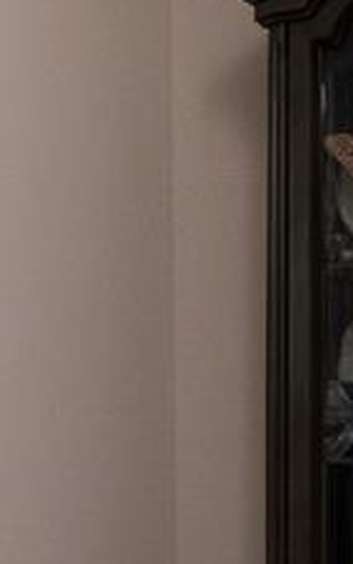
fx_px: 1415
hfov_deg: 11.3
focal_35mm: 92
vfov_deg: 22.5
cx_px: -557
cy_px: 353
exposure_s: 1/125
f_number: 8
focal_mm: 13.1
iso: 1000
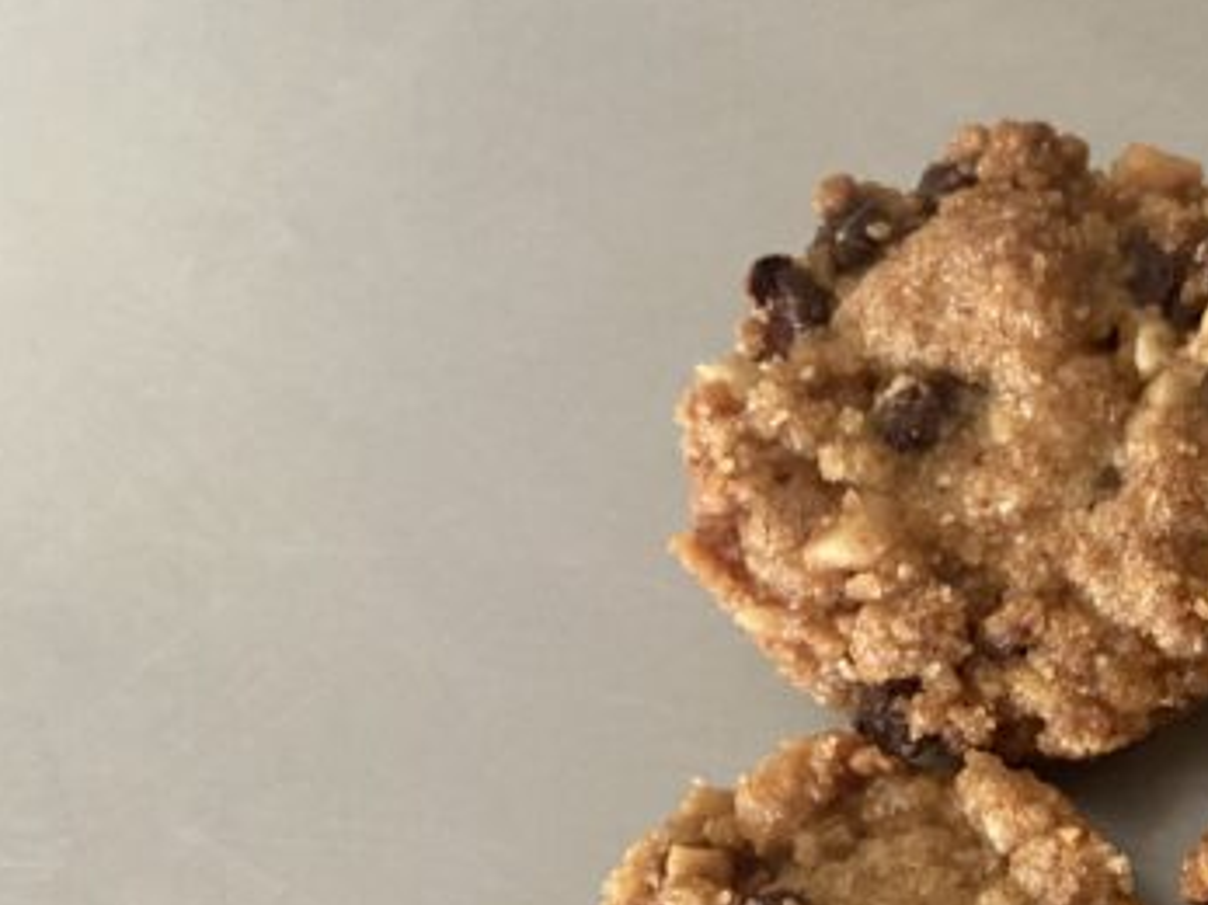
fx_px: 1674
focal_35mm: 48
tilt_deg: -77.6
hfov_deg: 36.6
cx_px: 1137
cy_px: 790
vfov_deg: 29.2
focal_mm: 4.25
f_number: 1.8
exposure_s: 1/40
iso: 500
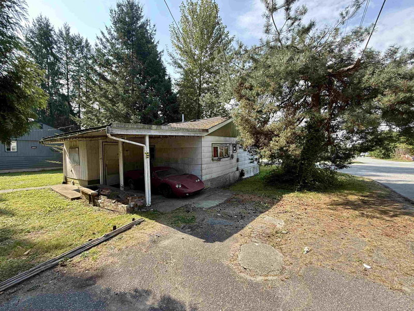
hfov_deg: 102.1
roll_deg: -0.6
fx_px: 167
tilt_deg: -0.7
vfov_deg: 85.7
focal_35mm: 14
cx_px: 207
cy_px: 156
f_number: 2.2
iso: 50
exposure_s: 1/245
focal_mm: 2.22
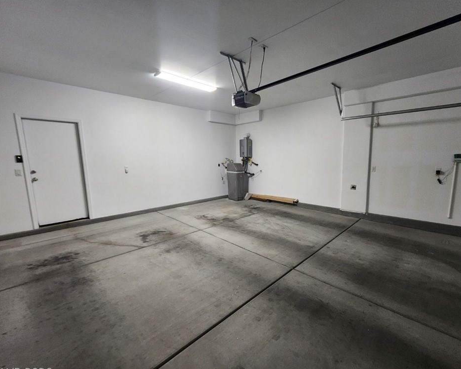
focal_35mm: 14
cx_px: 252
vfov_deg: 87.9
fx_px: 191
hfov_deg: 100.4
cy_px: 189
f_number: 2.2
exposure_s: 1/40
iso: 320
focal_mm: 2.2
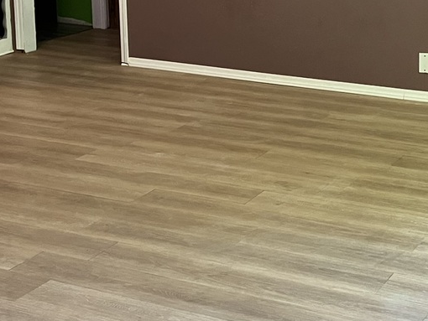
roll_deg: +0.6
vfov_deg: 18.5
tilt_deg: -12.9
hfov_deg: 24.6
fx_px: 977
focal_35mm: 79
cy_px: 70
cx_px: 292
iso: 400
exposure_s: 1/40
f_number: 1.8
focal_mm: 3.99
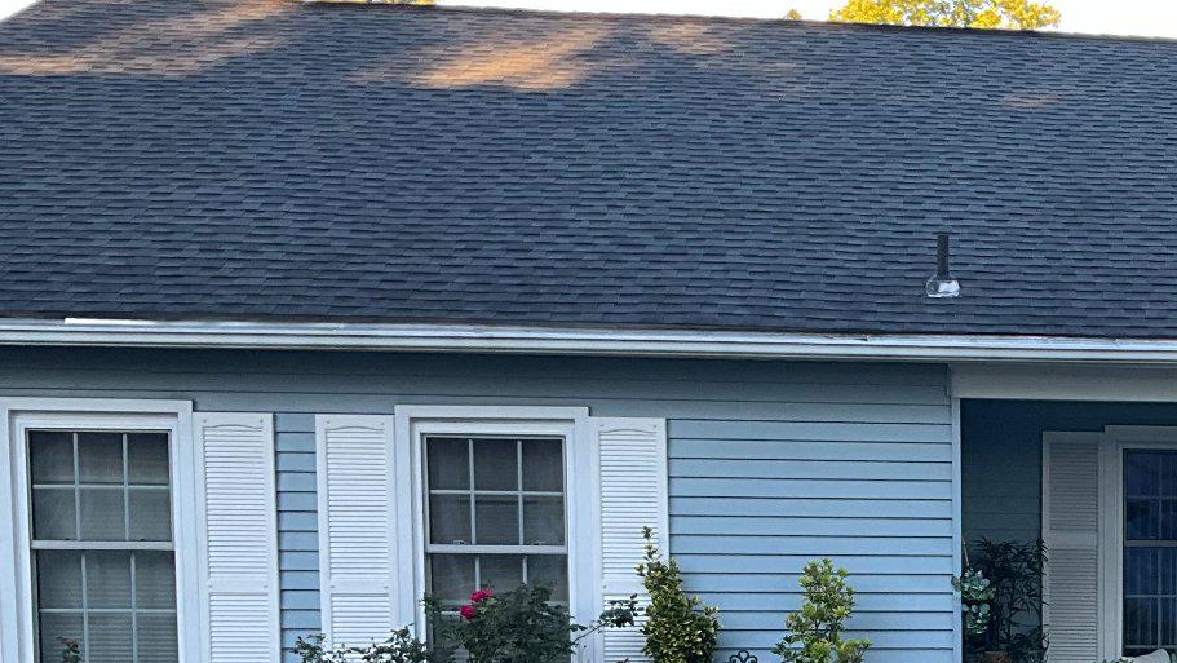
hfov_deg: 27.2
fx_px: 2216
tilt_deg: -5.5
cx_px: 1304
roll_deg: -0.2
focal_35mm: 71
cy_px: 693
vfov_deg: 16.6
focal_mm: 3
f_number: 1.8
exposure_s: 1/122
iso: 32
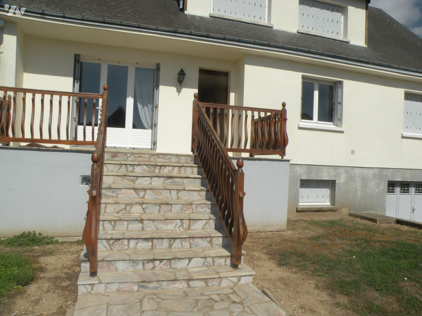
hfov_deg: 65.3
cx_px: 211
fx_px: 329
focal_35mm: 27
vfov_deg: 51.4
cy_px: 158
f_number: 8
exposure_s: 1/605
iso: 94
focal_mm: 4.7
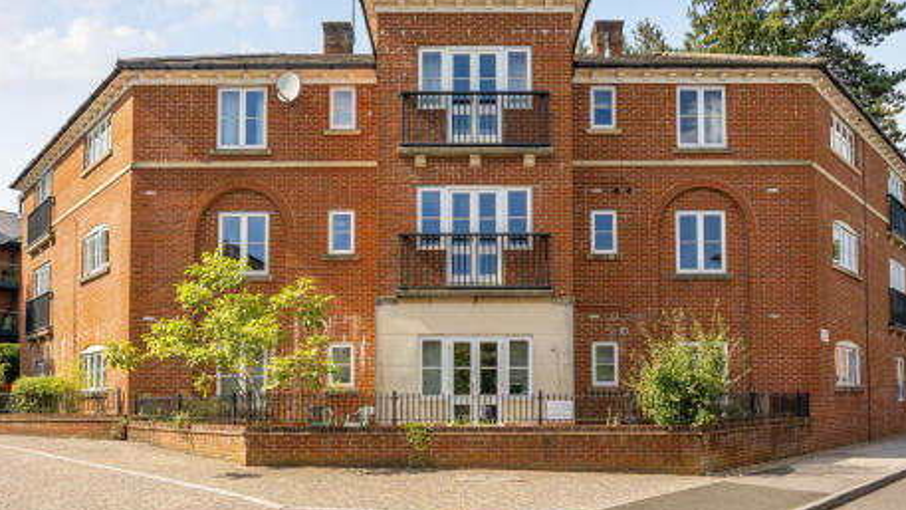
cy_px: 235
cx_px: 466
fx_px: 577
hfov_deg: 76.3
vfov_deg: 47.6
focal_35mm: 24
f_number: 8
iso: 400
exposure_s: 1/1000
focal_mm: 15
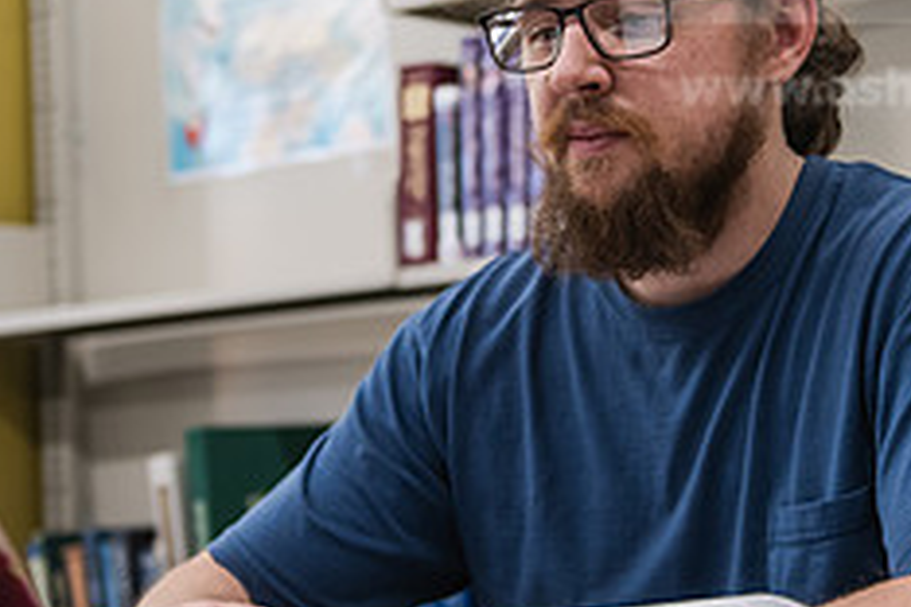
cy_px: 169
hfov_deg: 20.6
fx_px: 2505
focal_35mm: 99
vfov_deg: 13.8
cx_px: 502
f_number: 2.8
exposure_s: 1/250
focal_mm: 40
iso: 800
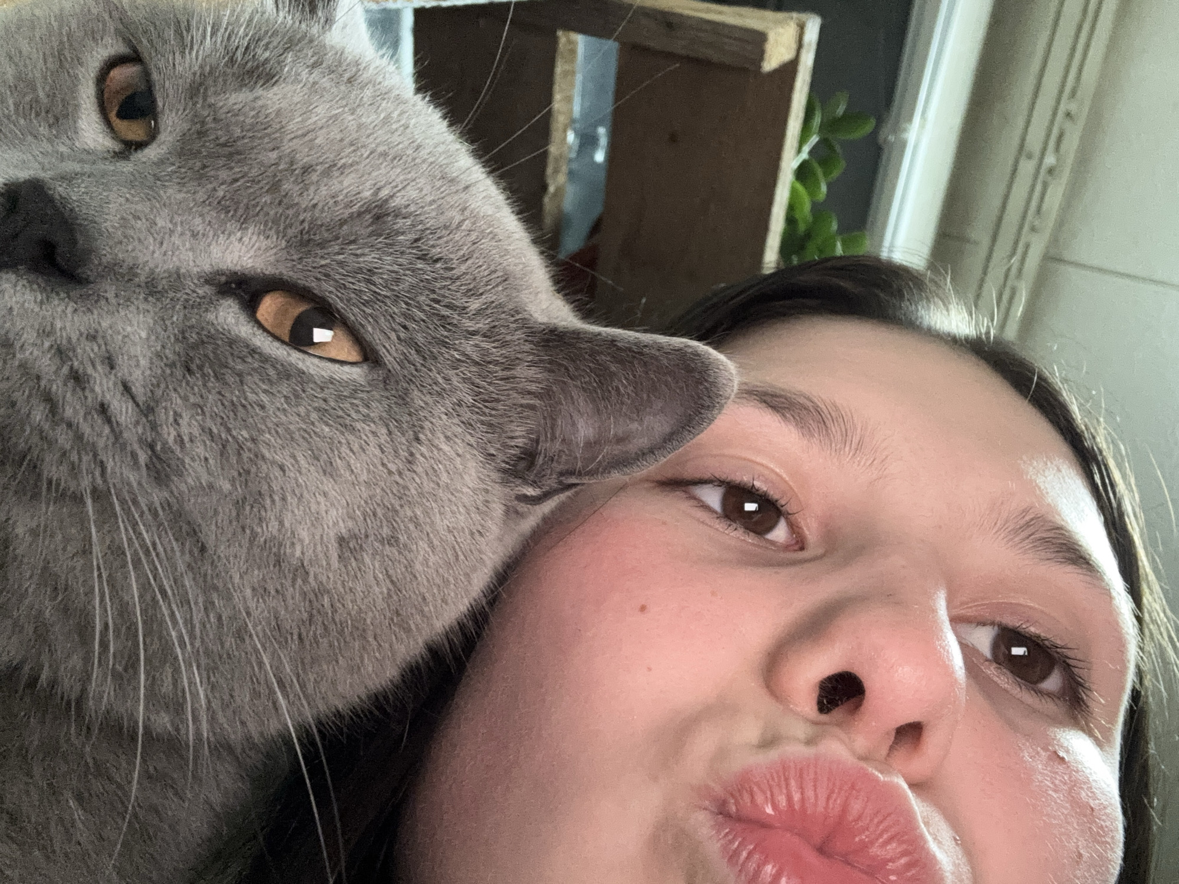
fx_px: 1022
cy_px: 442
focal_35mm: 30
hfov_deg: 60.0
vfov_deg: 46.8
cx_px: 590
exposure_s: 1/50
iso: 125
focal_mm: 2.69
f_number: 1.9
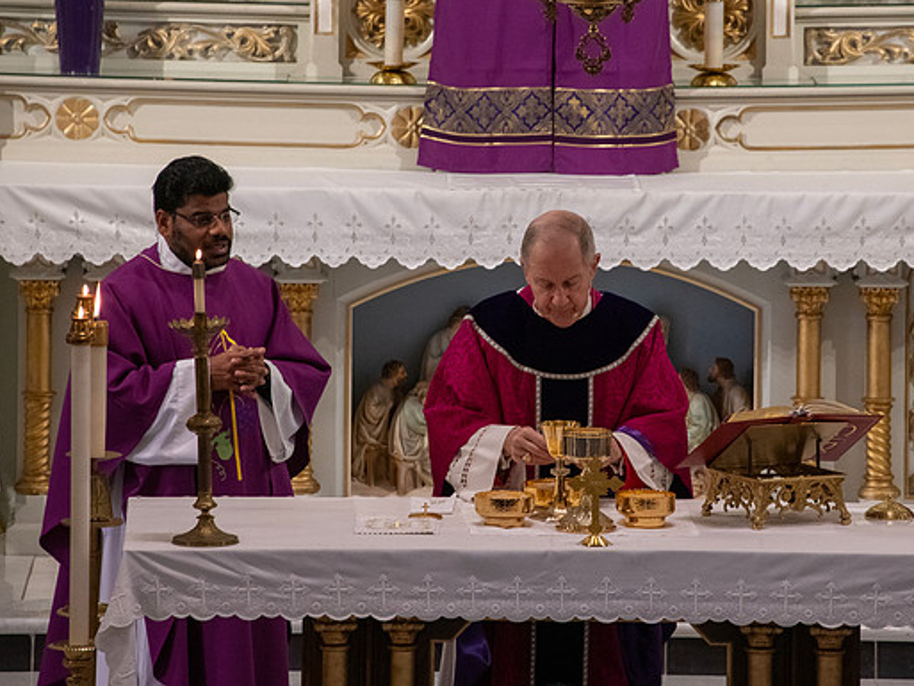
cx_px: 540
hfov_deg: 5.1
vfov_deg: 3.9
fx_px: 10194
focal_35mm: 386
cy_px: 286
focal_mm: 300
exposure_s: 1/100
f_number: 9
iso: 4000
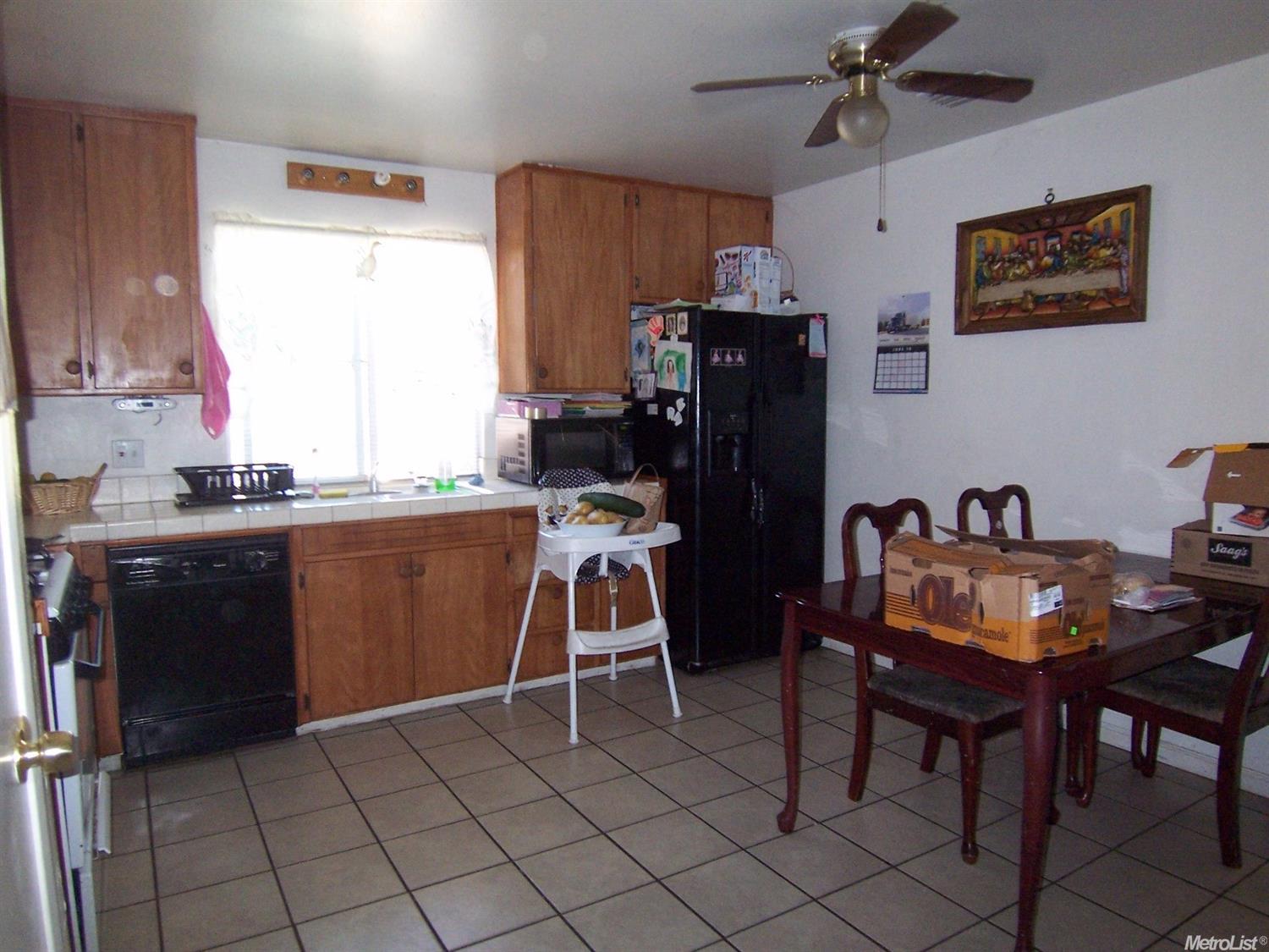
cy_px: 476
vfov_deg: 58.9
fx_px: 843
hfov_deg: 73.9
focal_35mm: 23
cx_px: 634
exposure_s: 1/30
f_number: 2.8
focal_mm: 3.8
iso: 200
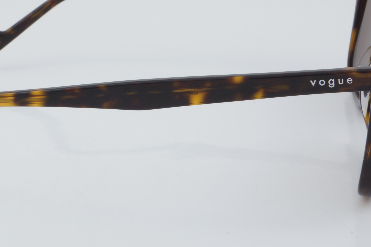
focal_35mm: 110
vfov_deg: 12.4
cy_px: 75
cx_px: 143
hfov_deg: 18.6
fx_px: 1133
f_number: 32
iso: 100
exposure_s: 1/3
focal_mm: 50
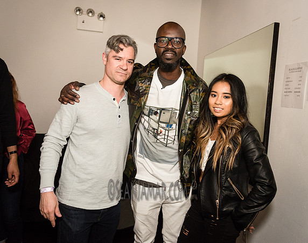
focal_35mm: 28
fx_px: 256
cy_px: 114
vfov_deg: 50.6
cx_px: 160
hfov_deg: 62.0
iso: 4000
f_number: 4
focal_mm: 24
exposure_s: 1/640
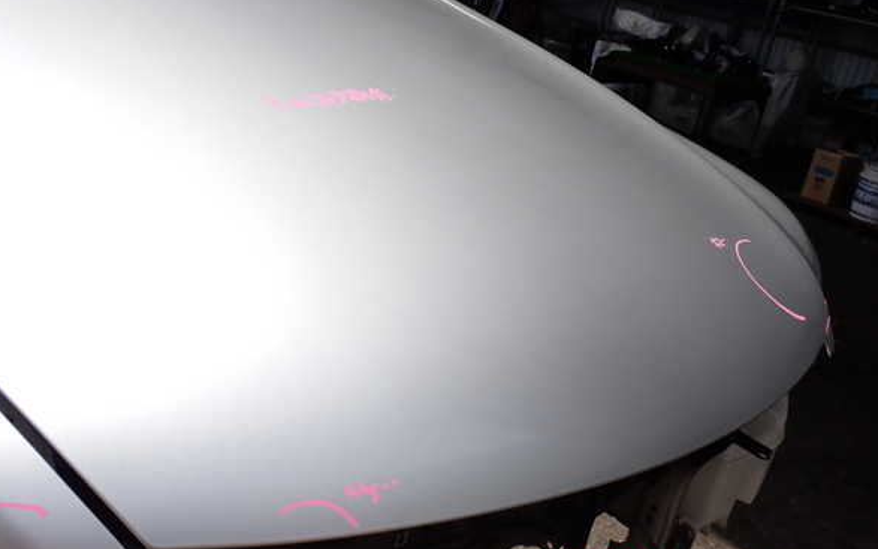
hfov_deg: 50.4
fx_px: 933
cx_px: 434
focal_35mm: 39
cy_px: 257
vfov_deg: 32.8
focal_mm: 6.37
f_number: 10
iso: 100
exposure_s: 1/200
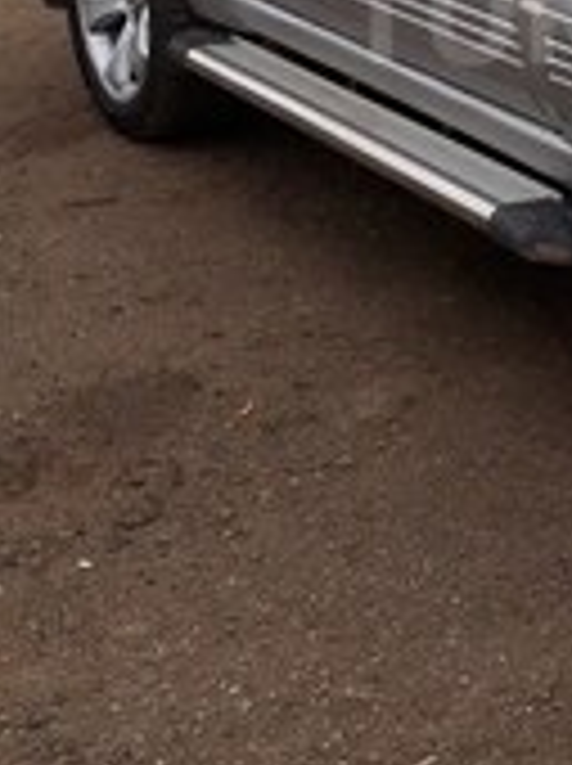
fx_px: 1745
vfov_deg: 23.8
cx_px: 689
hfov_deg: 17.7
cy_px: 14
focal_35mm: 79
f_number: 1.7
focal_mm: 3.71
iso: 40
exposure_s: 1/152
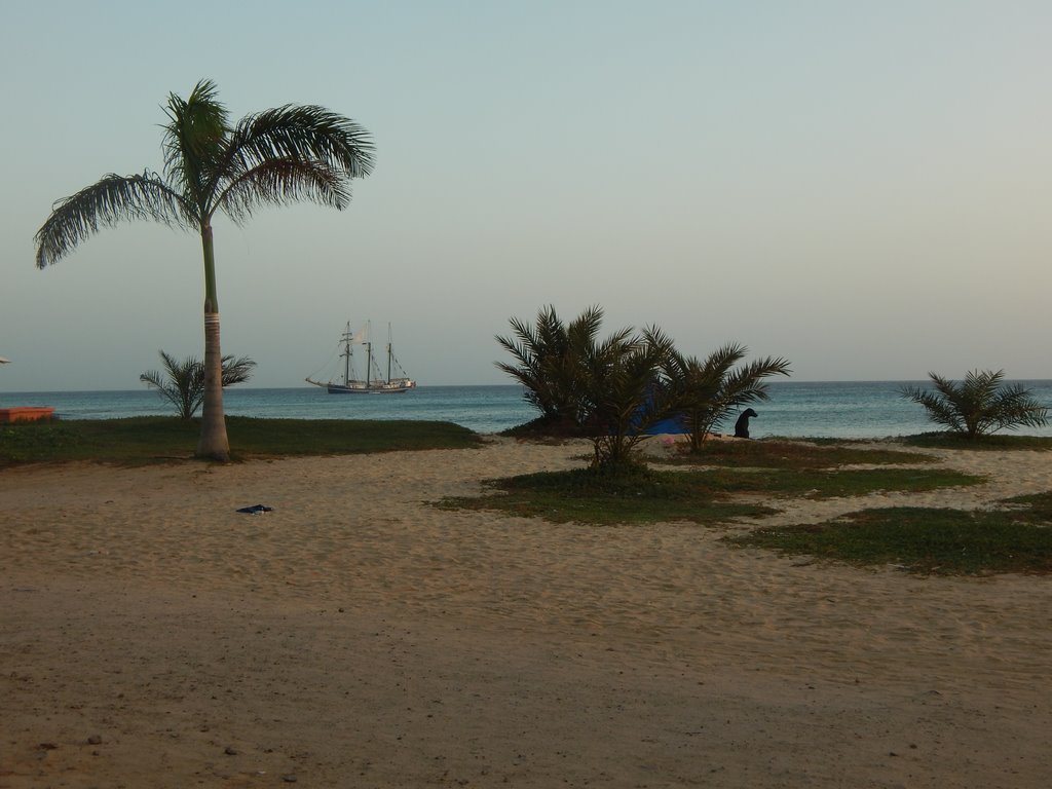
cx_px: 526
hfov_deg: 39.7
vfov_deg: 30.3
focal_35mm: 48
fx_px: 1459
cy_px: 394
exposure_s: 1/250
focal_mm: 8.6
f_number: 3.7
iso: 125
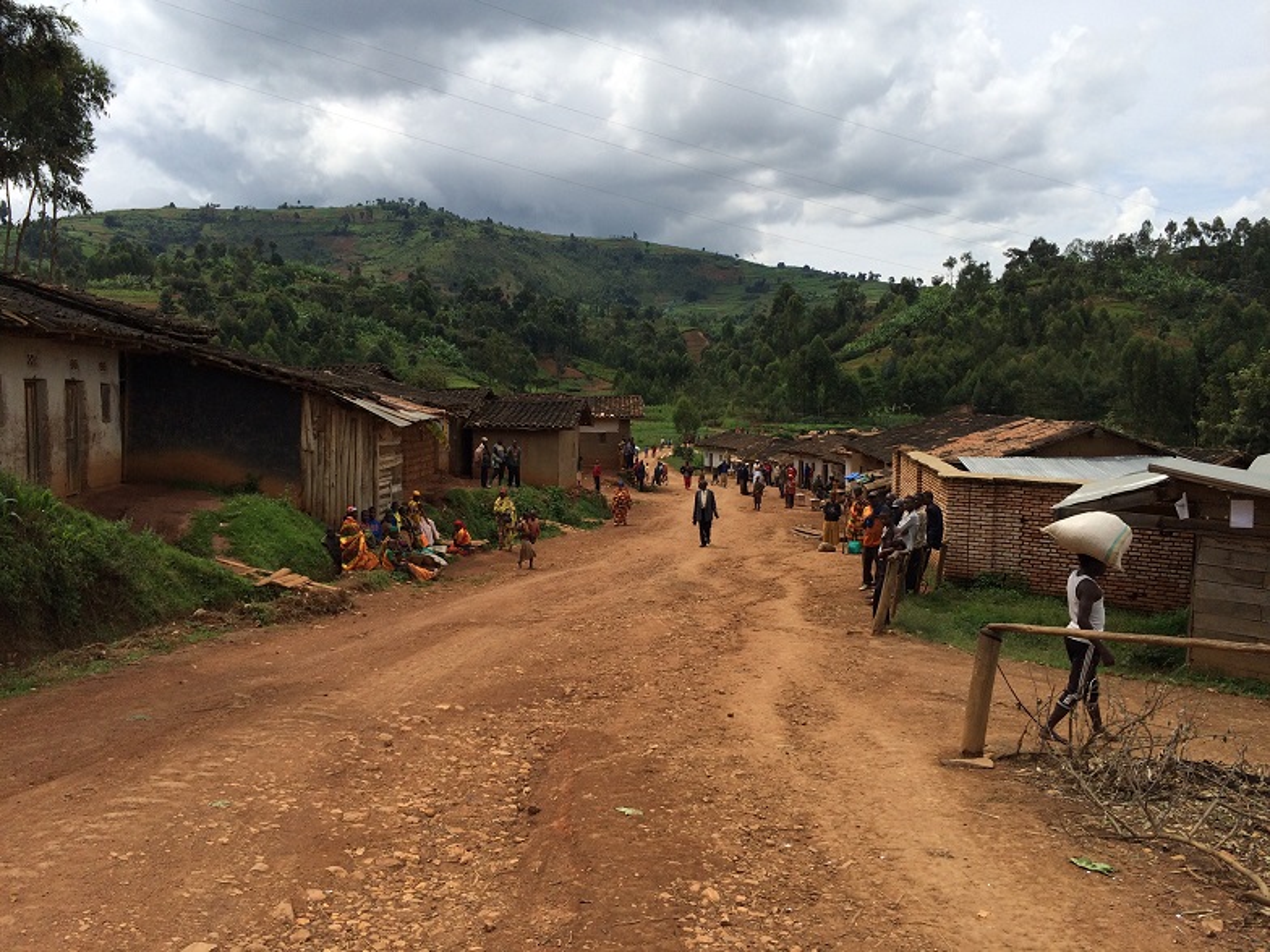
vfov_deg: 48.2
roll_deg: +0.7
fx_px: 1064
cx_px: 635
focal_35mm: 29
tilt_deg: -2.1
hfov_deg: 61.7
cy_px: 476
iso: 32
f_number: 2.2
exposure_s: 1/3165
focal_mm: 4.15
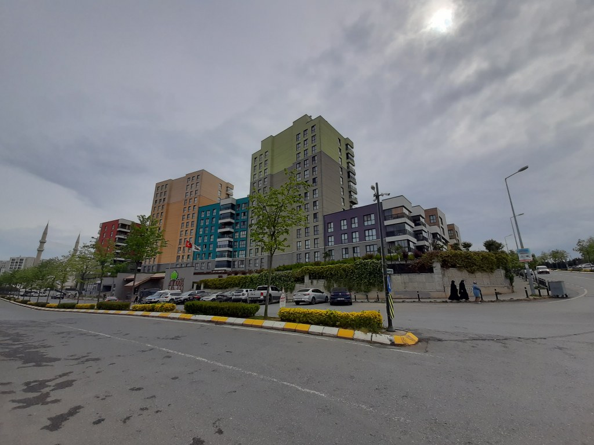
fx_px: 223
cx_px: 297
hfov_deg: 106.2
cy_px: 222
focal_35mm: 13
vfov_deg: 89.9
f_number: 2.2
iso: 40
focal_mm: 1.42
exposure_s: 1/3067
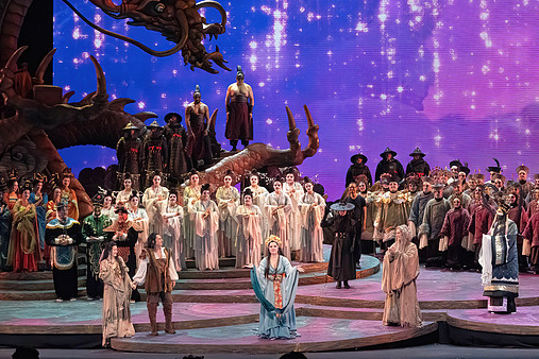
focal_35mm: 95
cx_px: 277
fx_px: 1422
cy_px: 167
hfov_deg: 21.5
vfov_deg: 14.4
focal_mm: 83
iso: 20000
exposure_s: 1/1000
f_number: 10
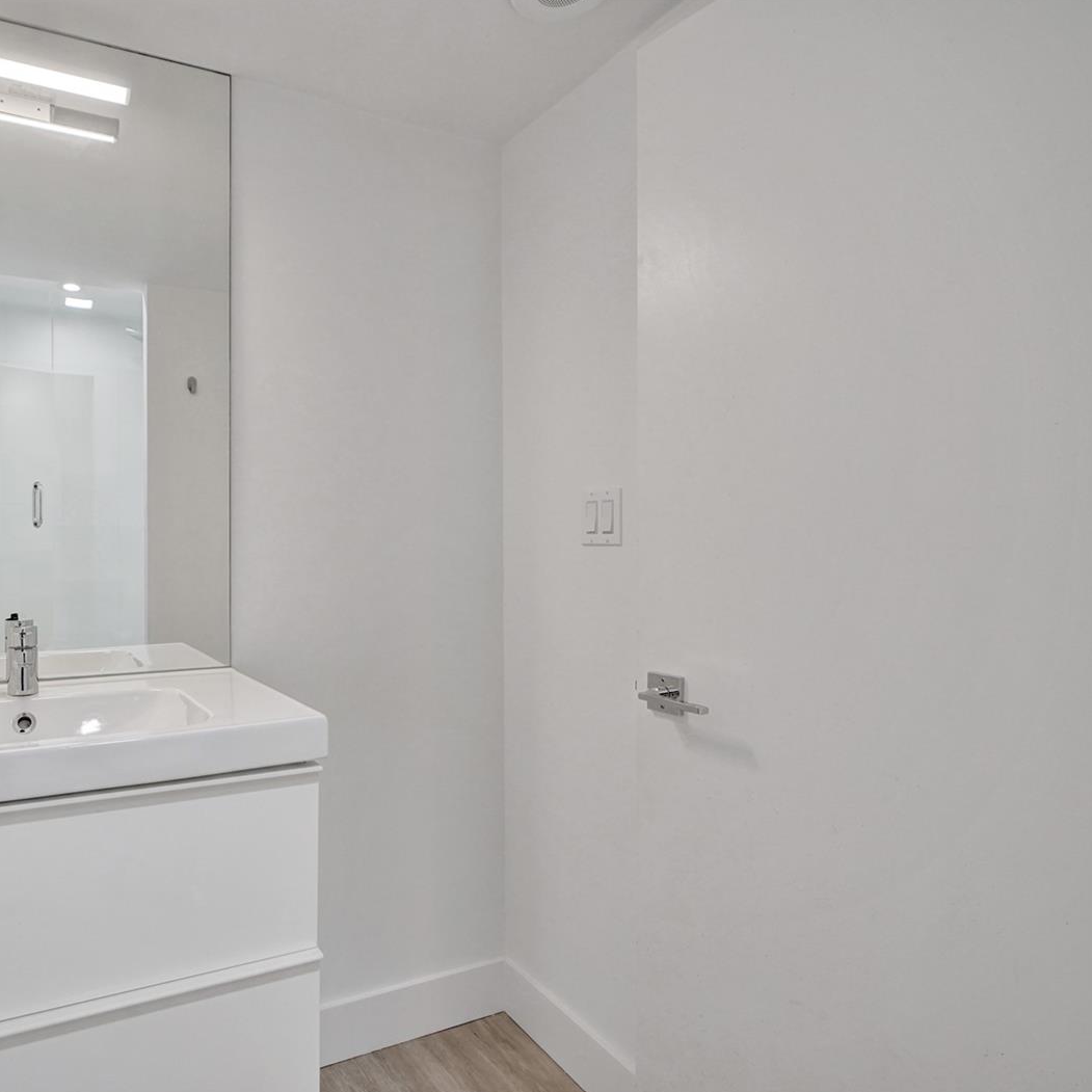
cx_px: 348
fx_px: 785
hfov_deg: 67.4
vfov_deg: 69.6
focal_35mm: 22
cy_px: 548
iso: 800
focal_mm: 17
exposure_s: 1/100
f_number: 4
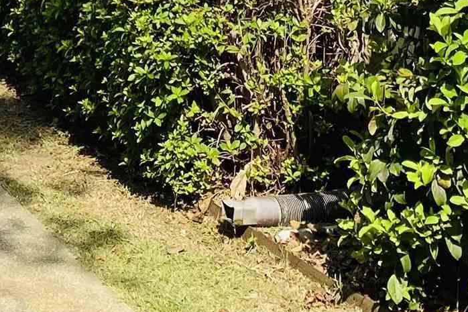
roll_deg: -1.1
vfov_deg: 10.3
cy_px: -367
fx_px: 1547
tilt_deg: +0.9
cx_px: -237
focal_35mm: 119
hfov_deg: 15.8
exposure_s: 1/2625
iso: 32
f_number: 1.8
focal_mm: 4.25
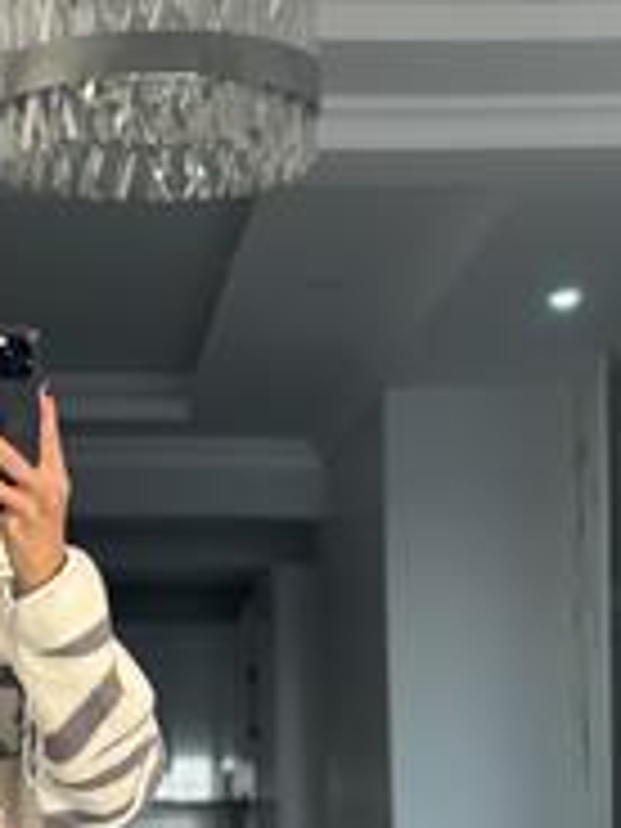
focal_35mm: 132
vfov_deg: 14.3
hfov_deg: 11.0
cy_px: 1102
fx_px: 3157
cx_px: -135
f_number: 1.78
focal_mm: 6.86
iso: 125
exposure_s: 1/68
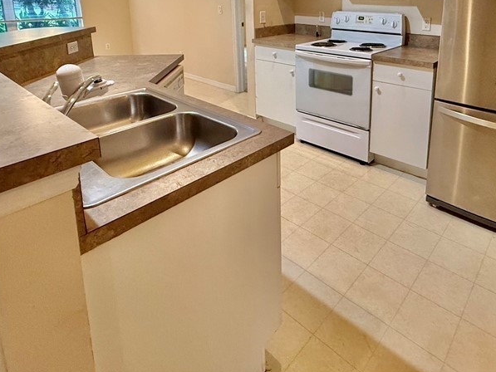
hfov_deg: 70.4
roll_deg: -0.8
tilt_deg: -10.8
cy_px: 56
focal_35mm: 24
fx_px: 344
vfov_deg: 51.8
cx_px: 312
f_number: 2.2
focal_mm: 2.22
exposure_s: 1/60
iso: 400
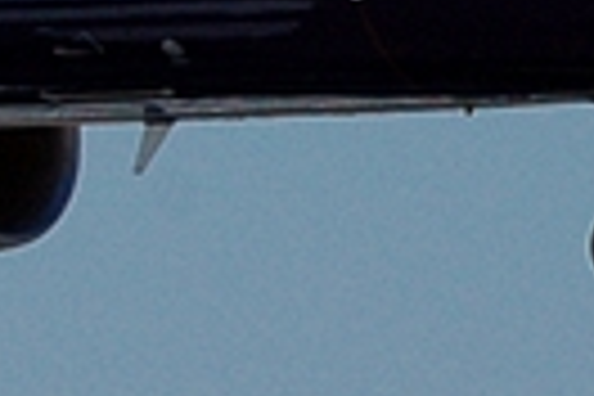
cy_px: -65
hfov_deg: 1.3
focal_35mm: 1571
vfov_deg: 0.9
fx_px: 25917
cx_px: -1161
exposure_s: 1/1250
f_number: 9
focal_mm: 135
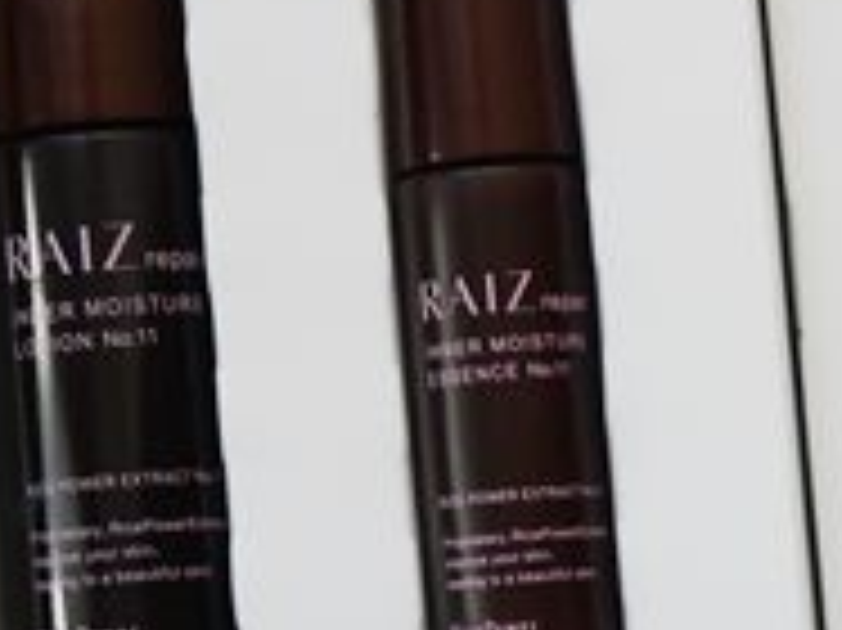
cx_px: 1076
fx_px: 4521
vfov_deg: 8.0
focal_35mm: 186
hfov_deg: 10.4
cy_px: 513
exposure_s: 1/60
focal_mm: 29
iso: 200
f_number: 4.9
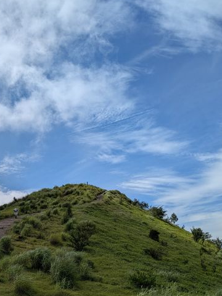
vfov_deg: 39.8
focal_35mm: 47
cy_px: 203
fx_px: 401
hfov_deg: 30.1
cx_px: 42
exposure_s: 1/7092
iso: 50
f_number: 1.89
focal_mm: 5.43
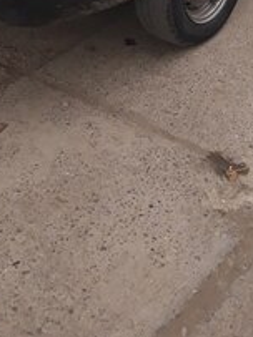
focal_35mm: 66
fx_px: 644
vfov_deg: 26.9
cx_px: 125
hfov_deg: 22.2
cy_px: -38
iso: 40
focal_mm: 3.71
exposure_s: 1/191
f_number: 1.7
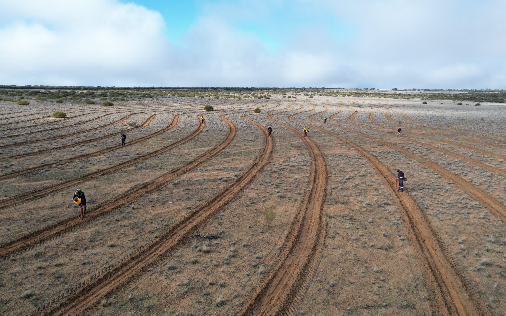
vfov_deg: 53.0
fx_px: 317
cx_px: 256
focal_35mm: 23
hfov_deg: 77.2
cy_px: 155
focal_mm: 8.38
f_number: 2.8
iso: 110
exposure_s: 1/1250
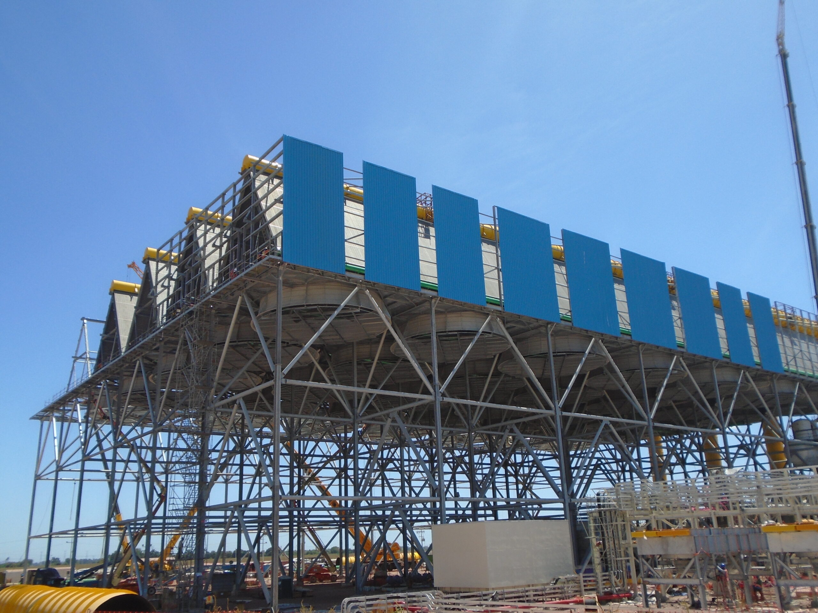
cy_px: 306
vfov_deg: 45.4
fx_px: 733
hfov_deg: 58.4
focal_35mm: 31
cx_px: 409
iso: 100
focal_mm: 5.5
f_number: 3.5
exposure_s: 1/1000
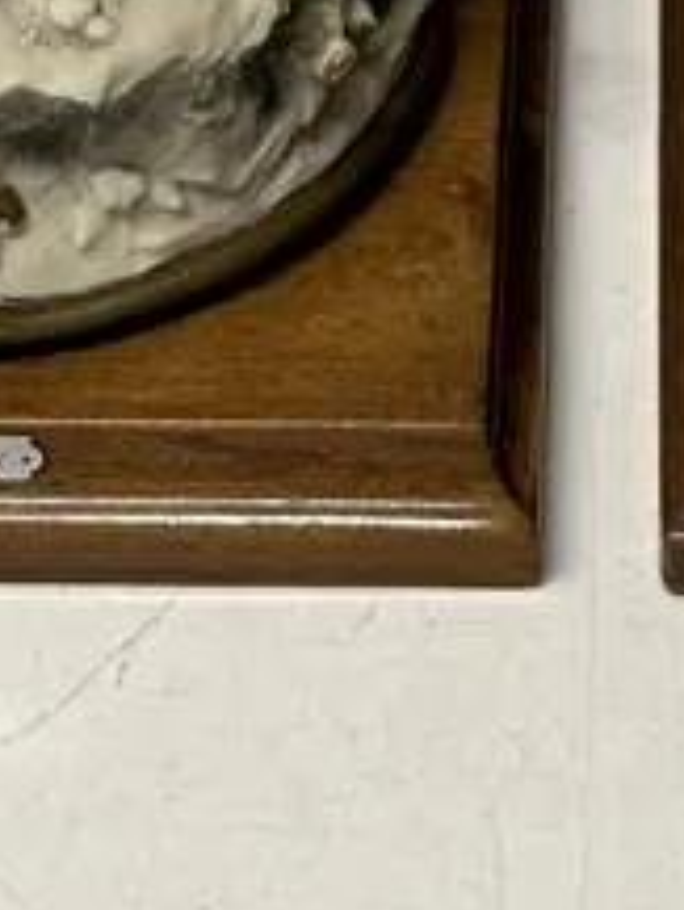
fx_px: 2974
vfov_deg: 13.9
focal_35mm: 113
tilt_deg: -18.7
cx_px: 592
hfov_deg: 13.0
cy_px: -1061
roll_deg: -1.0
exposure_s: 1/100
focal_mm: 6.86
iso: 160
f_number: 1.78
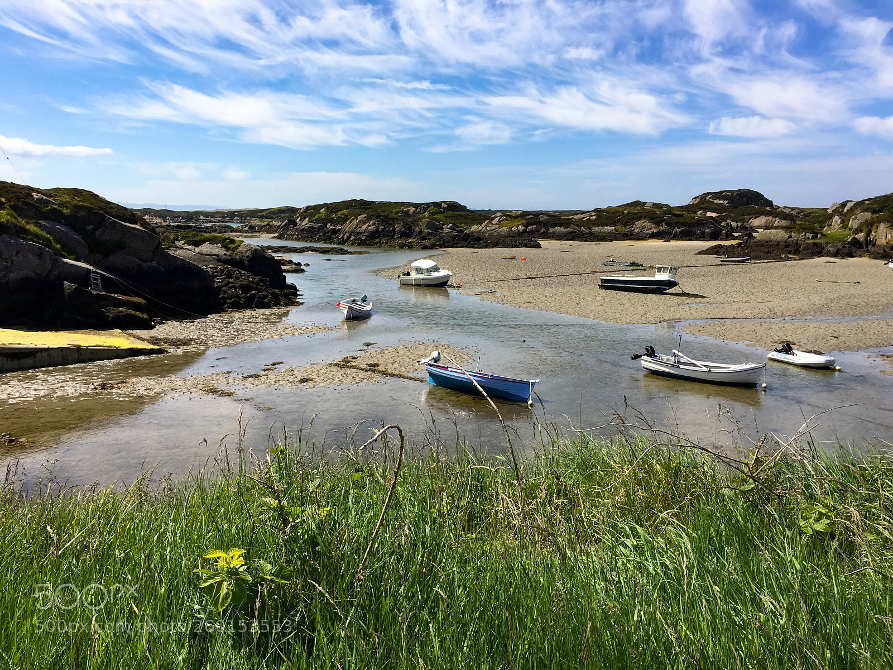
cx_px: 446
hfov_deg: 61.7
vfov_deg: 48.2
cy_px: 335
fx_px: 748
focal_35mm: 29
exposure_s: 1/2137
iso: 25
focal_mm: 4.15
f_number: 2.2
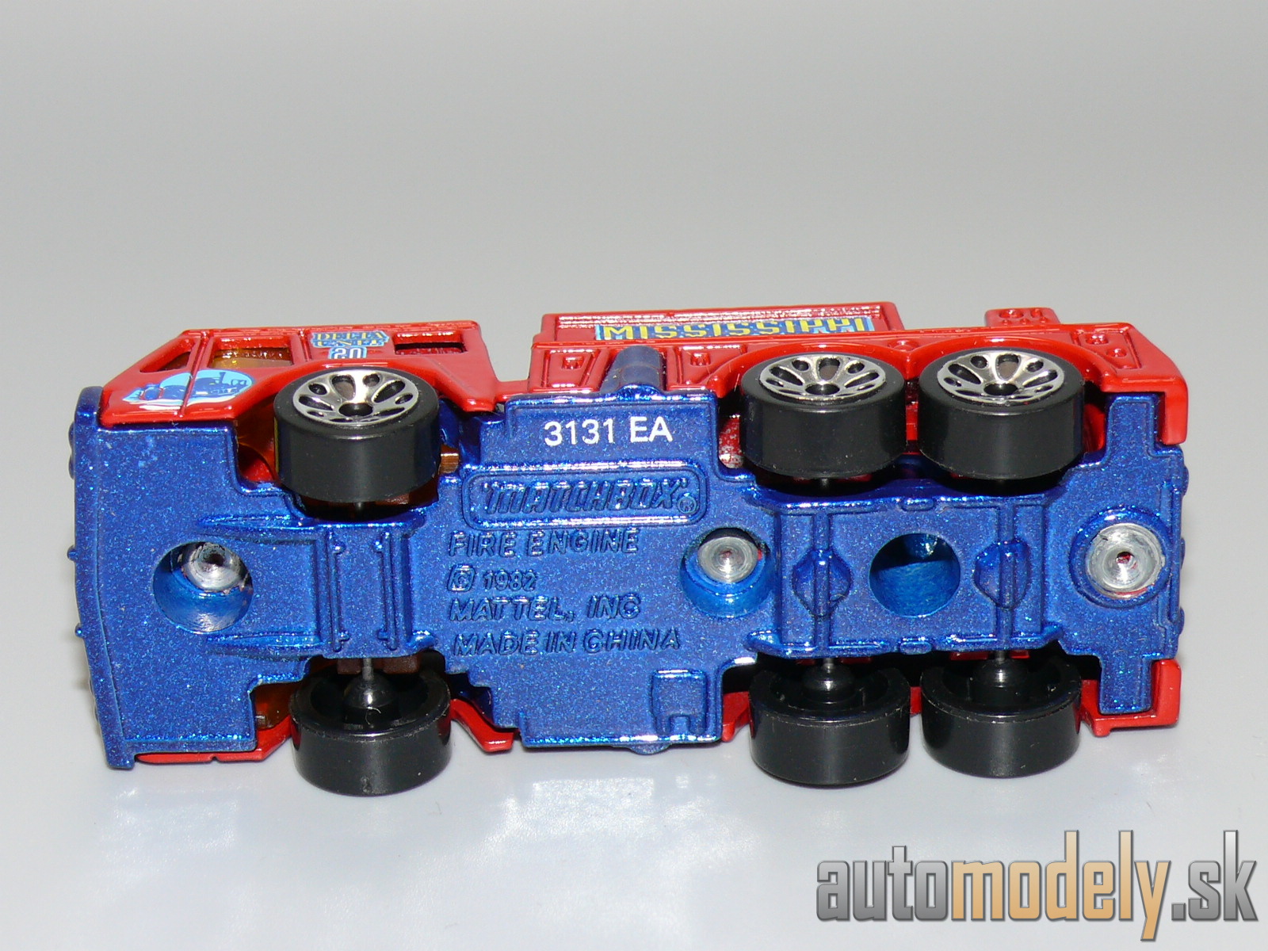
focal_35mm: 102
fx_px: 3736
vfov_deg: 14.5
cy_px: 476
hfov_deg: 19.3
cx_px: 634
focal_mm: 13.4
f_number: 4
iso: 100
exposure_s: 1/30
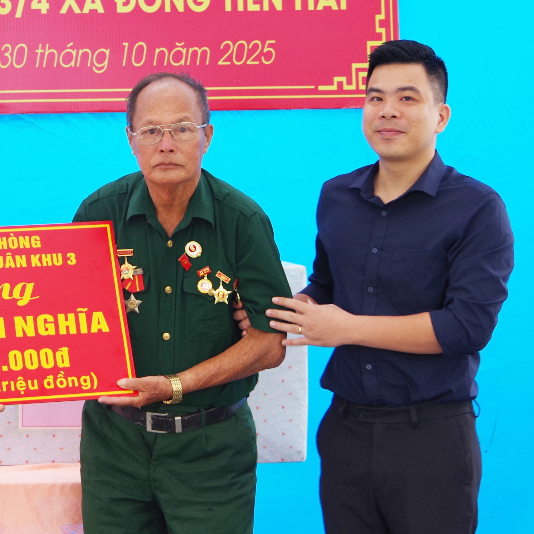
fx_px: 2531
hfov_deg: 11.9
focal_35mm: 145
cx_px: -10
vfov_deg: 12.0
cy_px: 142
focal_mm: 40
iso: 100
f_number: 4.5
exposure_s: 1/25
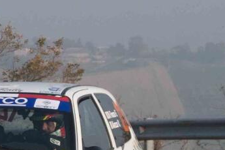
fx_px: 1887
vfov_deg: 4.6
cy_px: 82
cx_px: -14
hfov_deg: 6.8
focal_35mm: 302
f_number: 8
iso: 400
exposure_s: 1/1000
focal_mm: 58
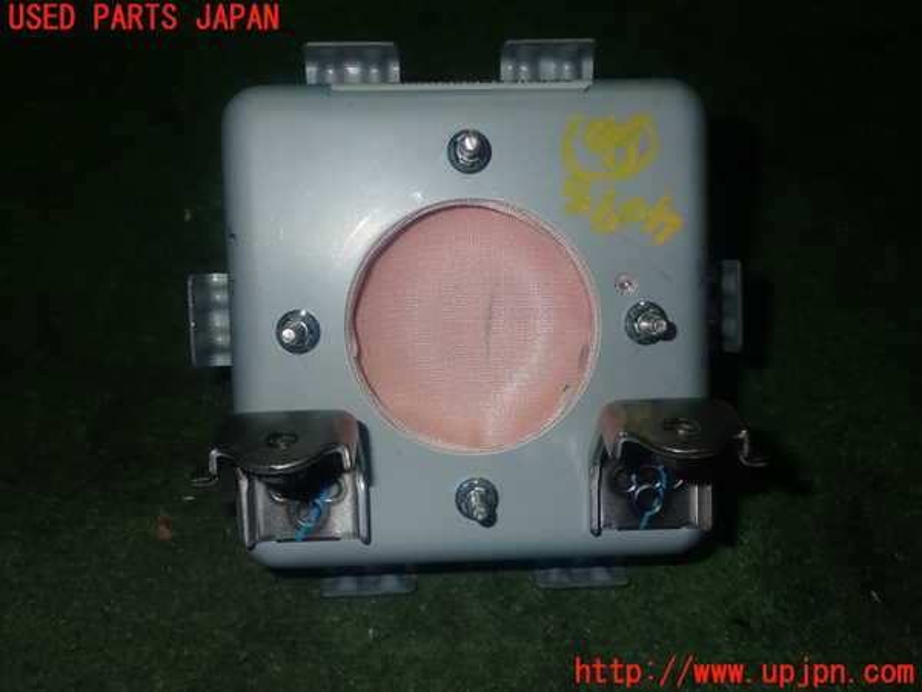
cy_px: 346
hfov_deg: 49.0
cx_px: 461
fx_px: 1012
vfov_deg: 37.7
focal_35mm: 38
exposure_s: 1/40
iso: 200
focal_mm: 6.83
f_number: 8
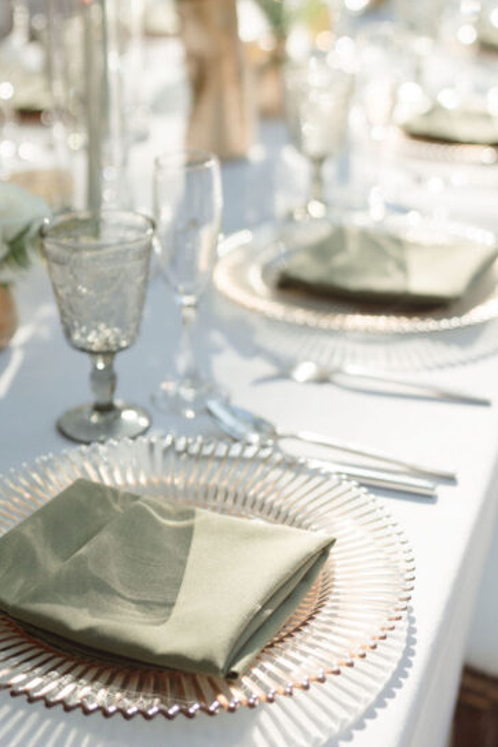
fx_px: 1369
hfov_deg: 20.6
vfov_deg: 30.3
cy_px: 260
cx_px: 193
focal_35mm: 66
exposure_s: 1/2000
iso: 160
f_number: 1.8
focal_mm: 35
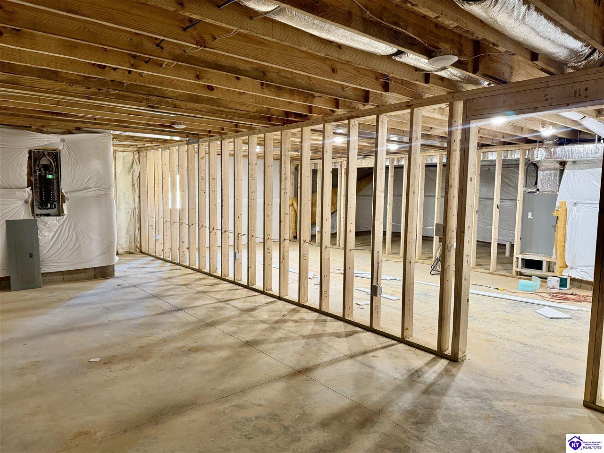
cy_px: 226
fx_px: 419
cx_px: 302
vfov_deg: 56.8
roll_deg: -1.1
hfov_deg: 71.6
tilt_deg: -5.5
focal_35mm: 24
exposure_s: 1/60
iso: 320
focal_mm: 6.76
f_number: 1.78
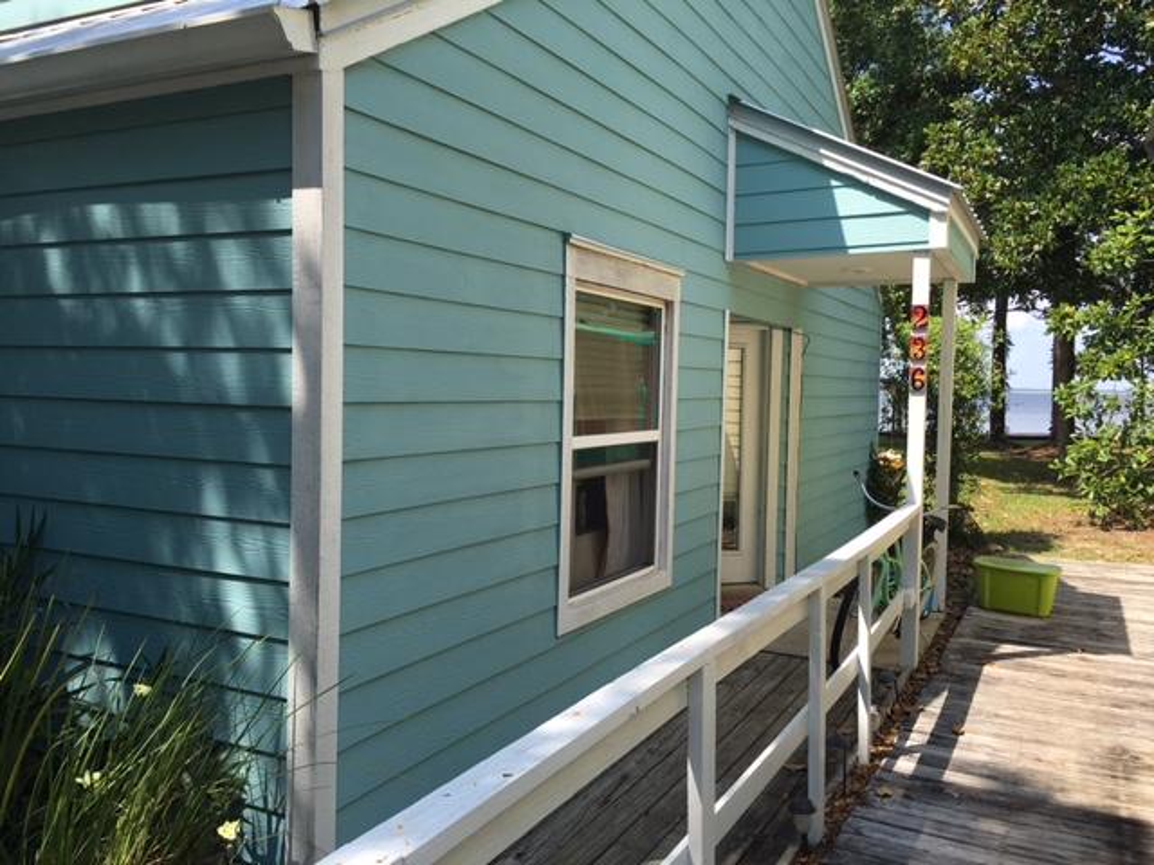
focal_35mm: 29
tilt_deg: -1.7
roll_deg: -1.1
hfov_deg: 61.7
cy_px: 432
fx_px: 967
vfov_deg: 48.2
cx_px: 577
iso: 25
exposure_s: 1/712
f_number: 2.2
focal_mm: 4.15
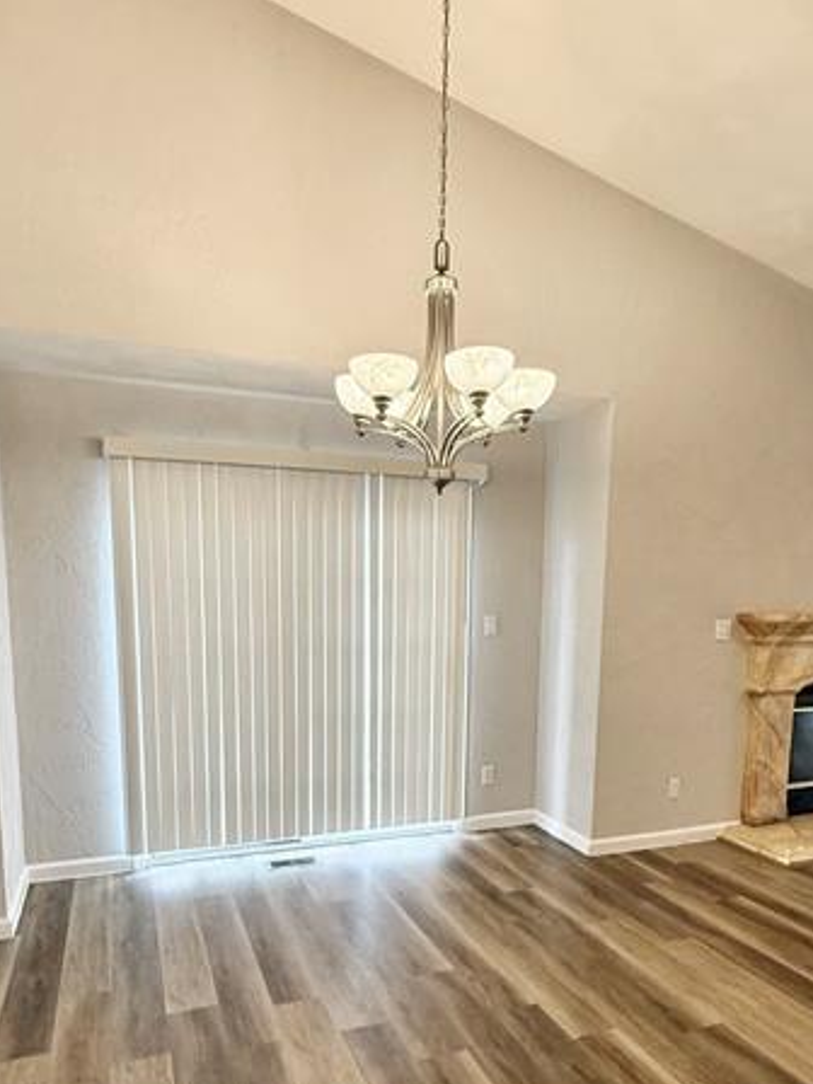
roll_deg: -0.4
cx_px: 406
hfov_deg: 56.8
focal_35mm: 24
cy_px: 694
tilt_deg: -7.2
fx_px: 752
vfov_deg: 70.1
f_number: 2.2
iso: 320
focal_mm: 2.22
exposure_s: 1/120
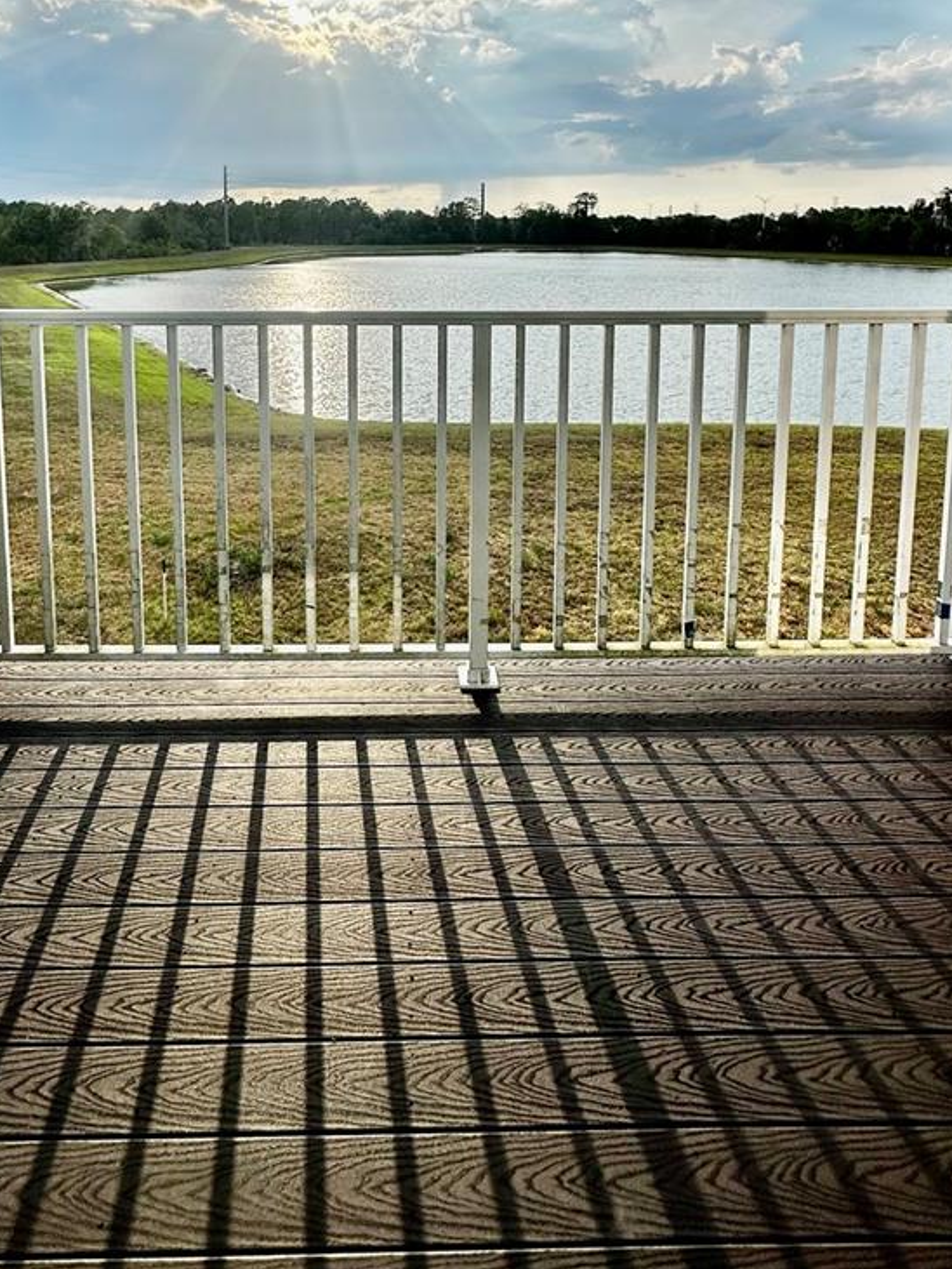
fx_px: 843
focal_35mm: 23
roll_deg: -0.2
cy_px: 316
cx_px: 408
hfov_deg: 58.7
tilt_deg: -5.5
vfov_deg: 69.0
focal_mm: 2.22
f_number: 2.2
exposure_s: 1/2959
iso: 40
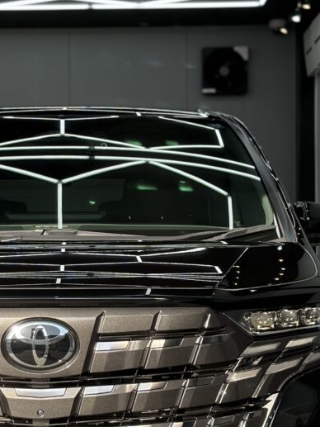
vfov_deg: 19.0
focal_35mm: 103
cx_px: 45
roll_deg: +0.8
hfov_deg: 14.3
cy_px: 263
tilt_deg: +2.7
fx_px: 1269
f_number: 1.6
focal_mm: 5.96
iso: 50
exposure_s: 1/531
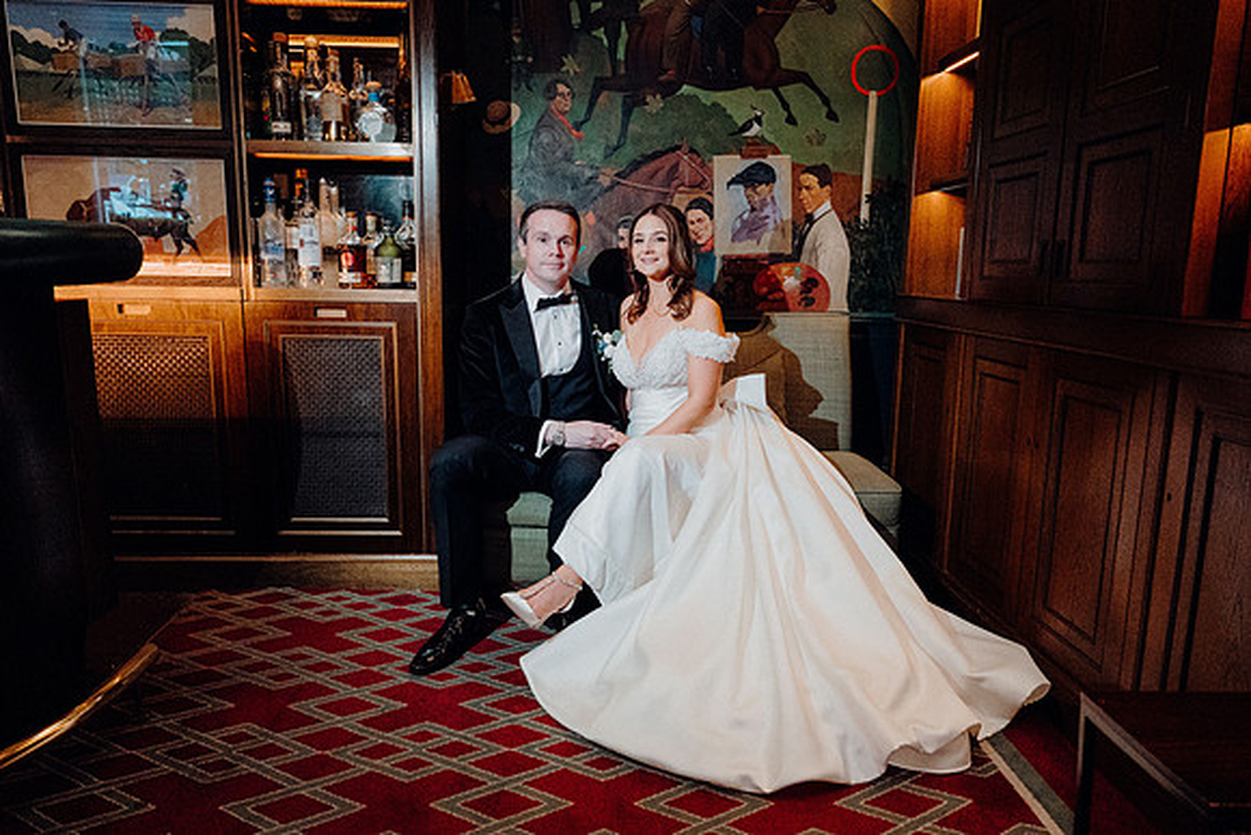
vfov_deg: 52.5
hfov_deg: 72.9
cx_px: 626
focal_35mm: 24
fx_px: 847
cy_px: 418
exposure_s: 1/160
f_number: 3.5
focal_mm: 24
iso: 5000
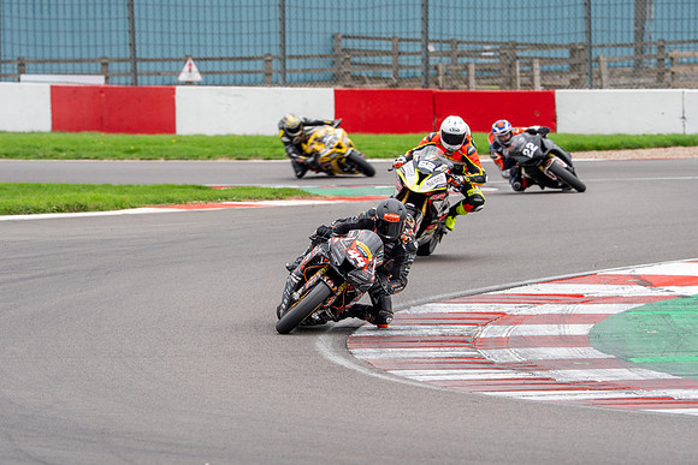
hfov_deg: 5.7
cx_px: 349
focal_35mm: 363
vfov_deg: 3.8
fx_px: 7046
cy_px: 233
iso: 500
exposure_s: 1/250
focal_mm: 363
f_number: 8
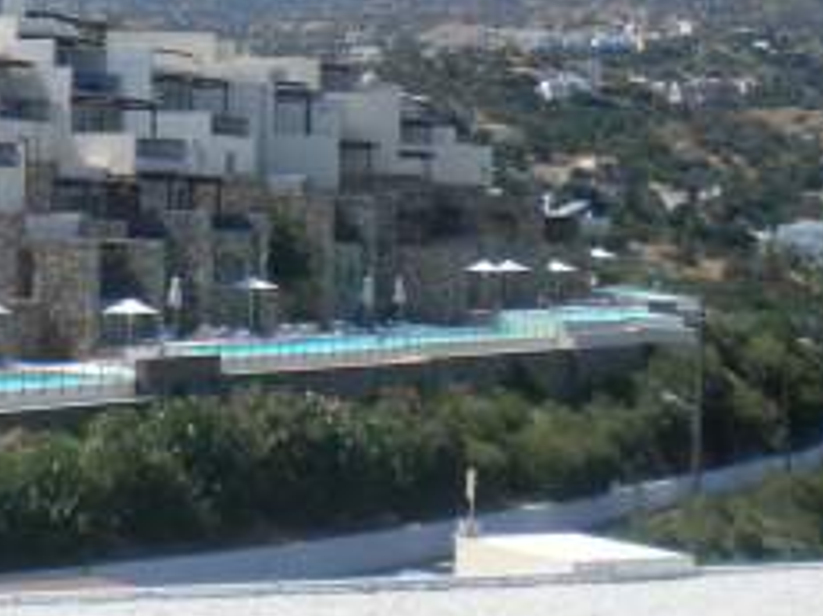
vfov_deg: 15.0
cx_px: 78
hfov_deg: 19.9
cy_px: -4
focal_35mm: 97
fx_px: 2305
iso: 80
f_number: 4.6
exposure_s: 1/675
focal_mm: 6.3
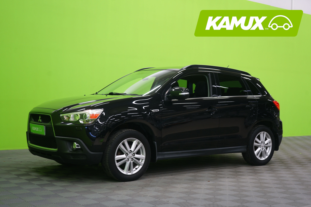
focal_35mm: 48
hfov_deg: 41.1
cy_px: 104
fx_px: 415
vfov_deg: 28.1
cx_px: 156
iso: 400
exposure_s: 1/6
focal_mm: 48
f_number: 5
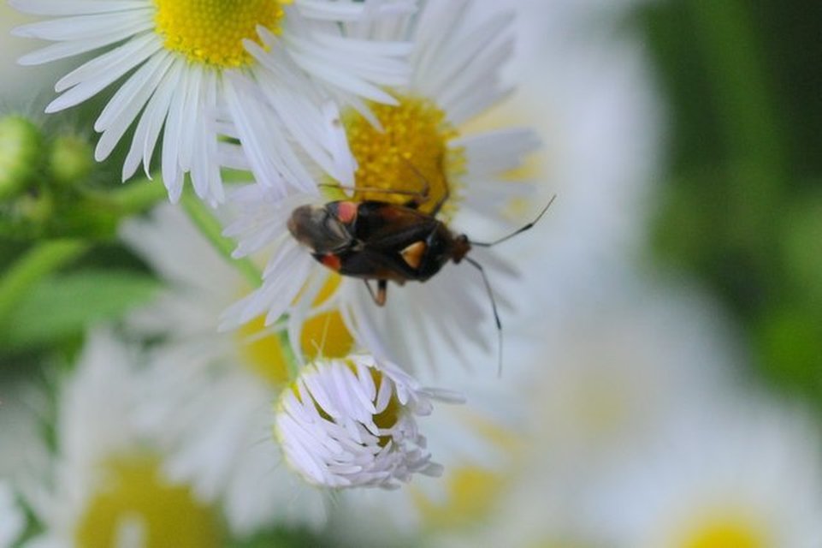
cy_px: 274
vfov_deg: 8.7
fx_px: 3595
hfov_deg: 13.0
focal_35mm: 158
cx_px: 411
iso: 500
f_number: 10
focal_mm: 105
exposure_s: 1/250
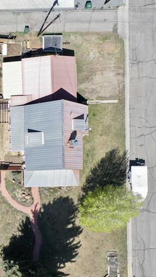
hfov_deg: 15.5
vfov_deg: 32.1
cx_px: -137
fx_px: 478
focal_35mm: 65
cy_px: 185
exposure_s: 1/120
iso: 100
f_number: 4.5
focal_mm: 10.26
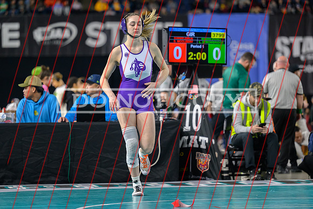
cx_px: 137
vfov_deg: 7.8
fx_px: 1537
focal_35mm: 177
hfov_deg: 11.6
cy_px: 108
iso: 2800
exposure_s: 1/800
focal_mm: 145
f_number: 2.8
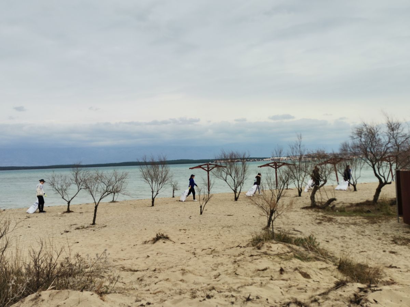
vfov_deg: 42.9
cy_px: 154
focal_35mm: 33
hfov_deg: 55.4
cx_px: 205
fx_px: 391
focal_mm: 4.75
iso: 50
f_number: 1.8
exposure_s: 1/1323
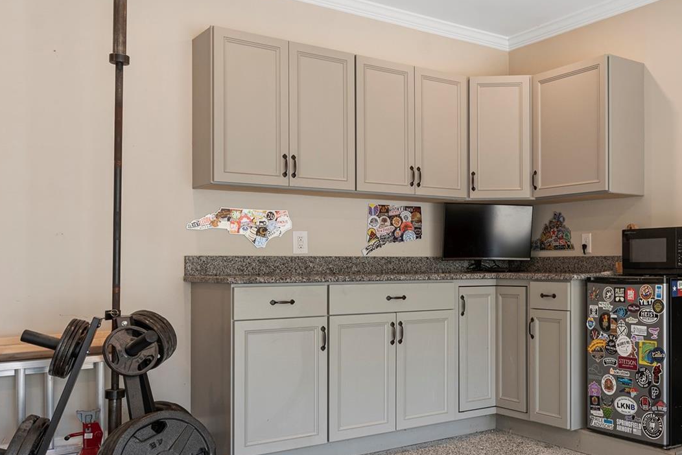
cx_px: 510
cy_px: 239
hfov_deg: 49.8
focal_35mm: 37
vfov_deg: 36.0
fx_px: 701
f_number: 6.3
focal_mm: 19
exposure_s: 1/3
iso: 320
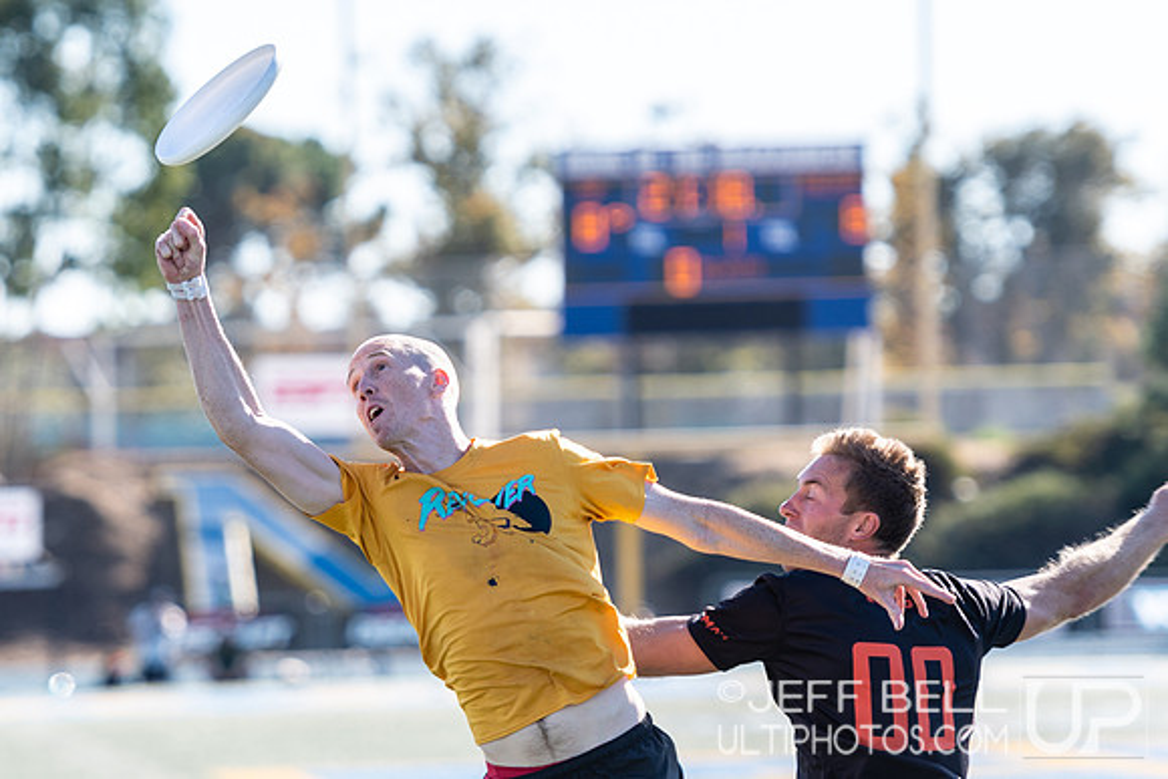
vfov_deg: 5.2
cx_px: 494
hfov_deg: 7.8
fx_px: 8583
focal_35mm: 264
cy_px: 336
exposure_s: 1/1000
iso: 100
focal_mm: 150
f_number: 2.8
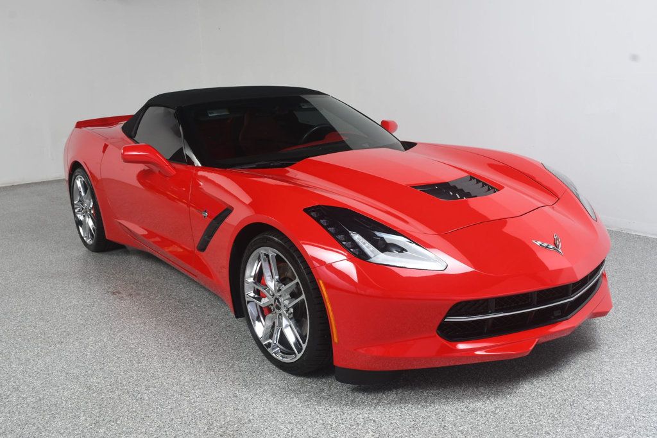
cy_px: 219
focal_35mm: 34
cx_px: 328
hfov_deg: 55.8
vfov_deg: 38.9
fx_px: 620
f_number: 9
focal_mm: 23
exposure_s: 1/160
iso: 100
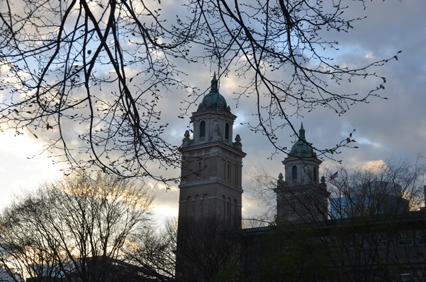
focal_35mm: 66
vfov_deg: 20.5
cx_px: 213
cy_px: 141
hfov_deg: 30.6
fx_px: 779
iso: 160
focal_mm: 44
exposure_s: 1/250
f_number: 8
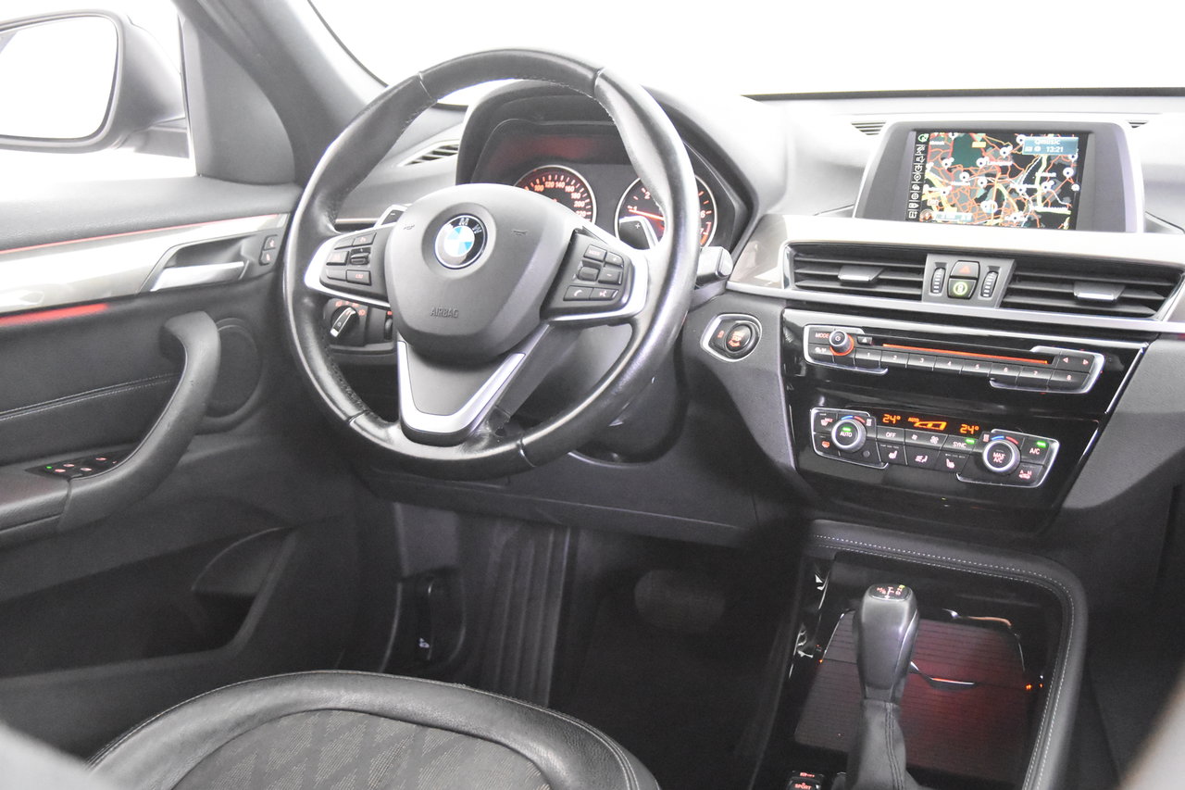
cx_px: 592
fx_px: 1283
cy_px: 395
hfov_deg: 49.6
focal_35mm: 39
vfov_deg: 34.2
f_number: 3.2
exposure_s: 1/40
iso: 12800
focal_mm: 26
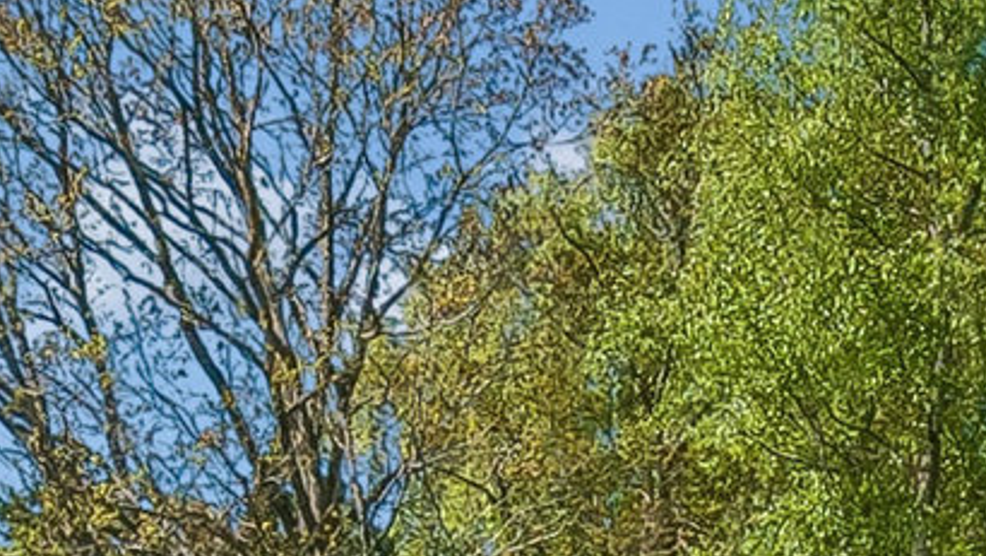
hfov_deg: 15.2
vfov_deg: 7.6
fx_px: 3609
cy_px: 1711
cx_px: 1049
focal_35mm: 138
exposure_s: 1/500
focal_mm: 12
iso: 200
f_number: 10
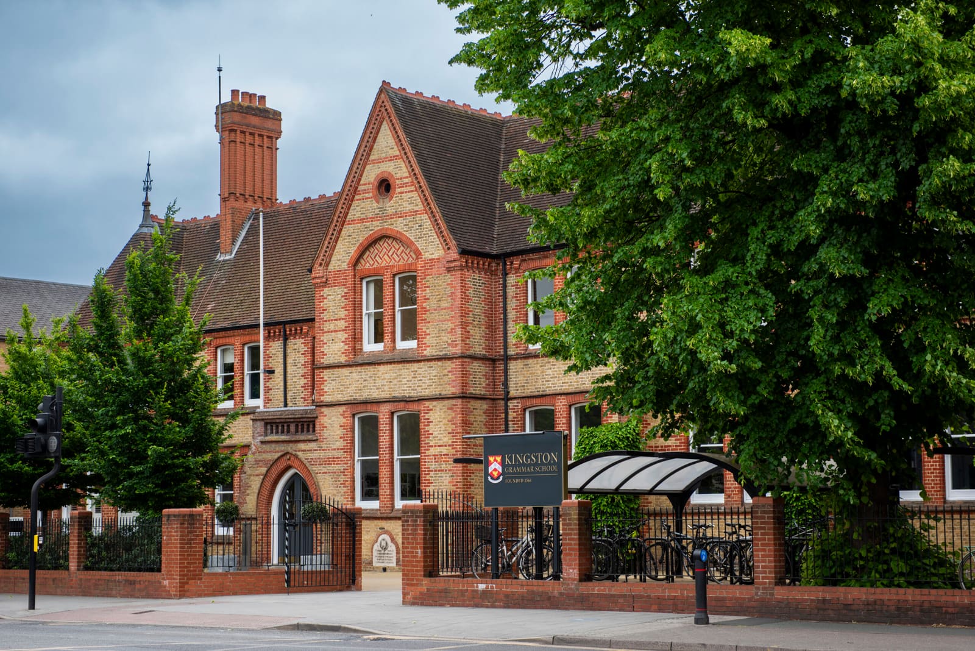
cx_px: 488
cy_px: 326
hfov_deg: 28.1
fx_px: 1947
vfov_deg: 19.0
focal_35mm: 72
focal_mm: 70
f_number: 5
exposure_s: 1/250
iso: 250
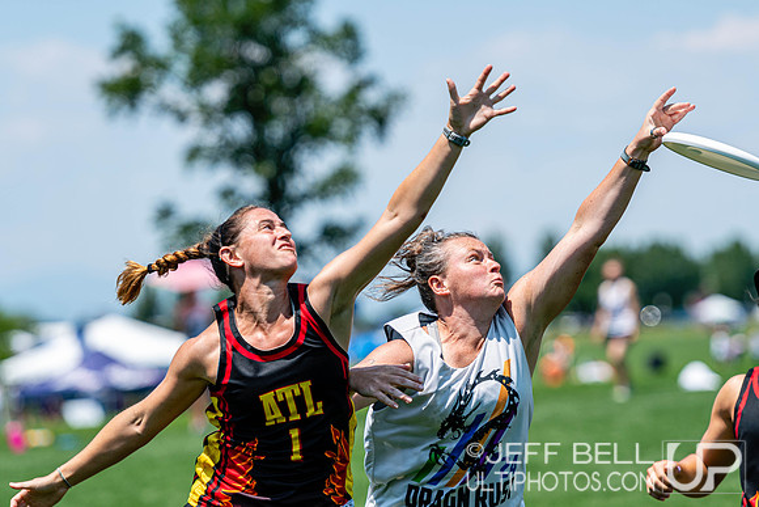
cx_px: 380
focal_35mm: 248
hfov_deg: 8.3
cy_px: 254
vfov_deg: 5.6
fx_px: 5219
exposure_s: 1/1600
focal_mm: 165
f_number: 3.2
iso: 100
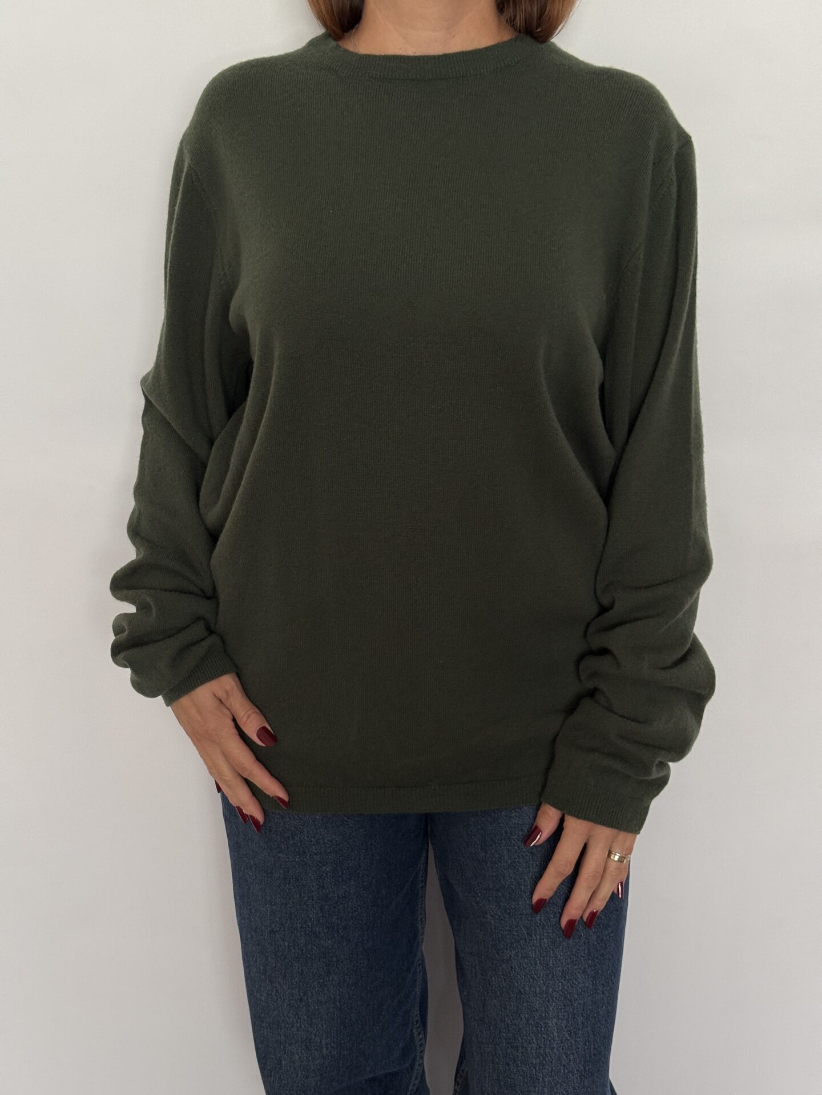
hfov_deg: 30.3
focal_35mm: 48
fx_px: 1520
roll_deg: -0.9
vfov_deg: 39.7
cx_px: 411
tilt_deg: -17.9
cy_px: 548
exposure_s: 1/60
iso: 125
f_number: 1.78
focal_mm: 6.76
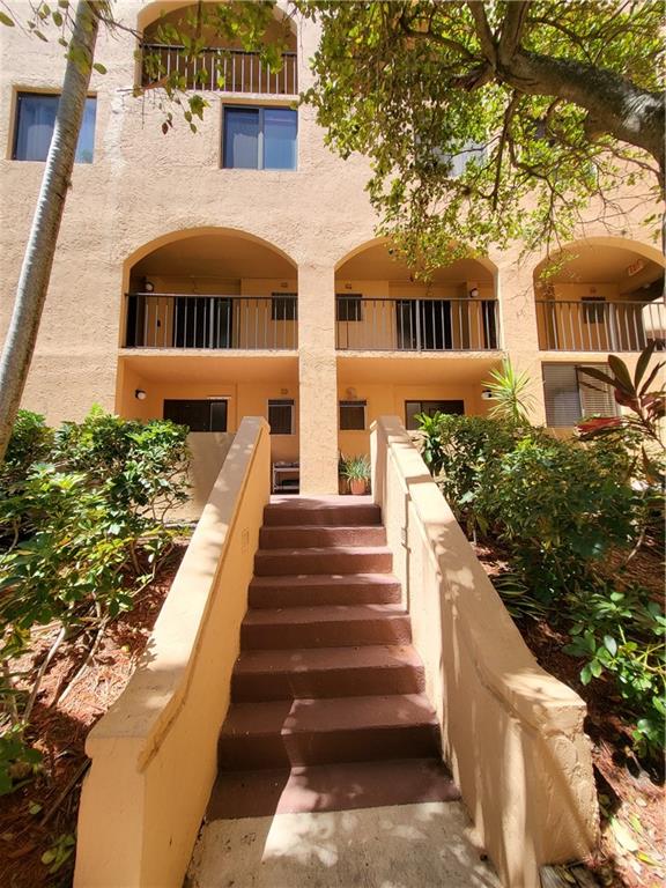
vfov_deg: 106.2
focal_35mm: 13
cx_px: 333
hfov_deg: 89.9
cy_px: 444
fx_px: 333
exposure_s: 1/319
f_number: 2.2
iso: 32
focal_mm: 1.74
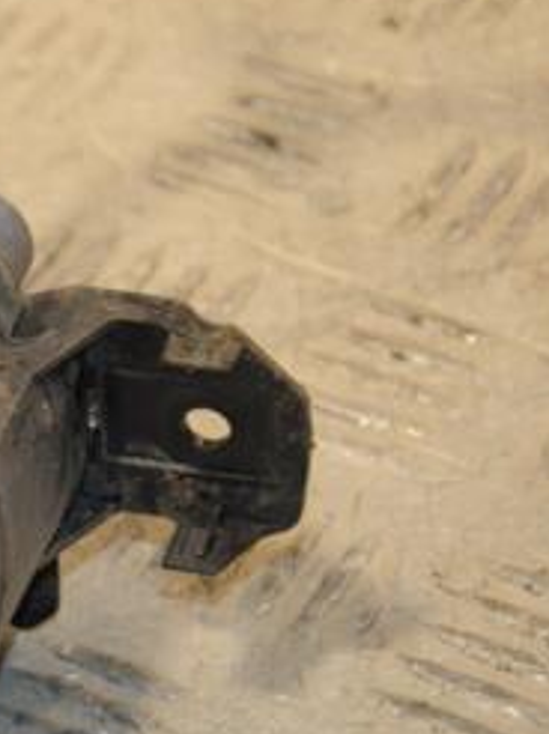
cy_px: 457
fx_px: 5596
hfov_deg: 5.6
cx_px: -334
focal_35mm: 264
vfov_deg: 7.5
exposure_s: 1/200
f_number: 6.3
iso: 800
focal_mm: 75
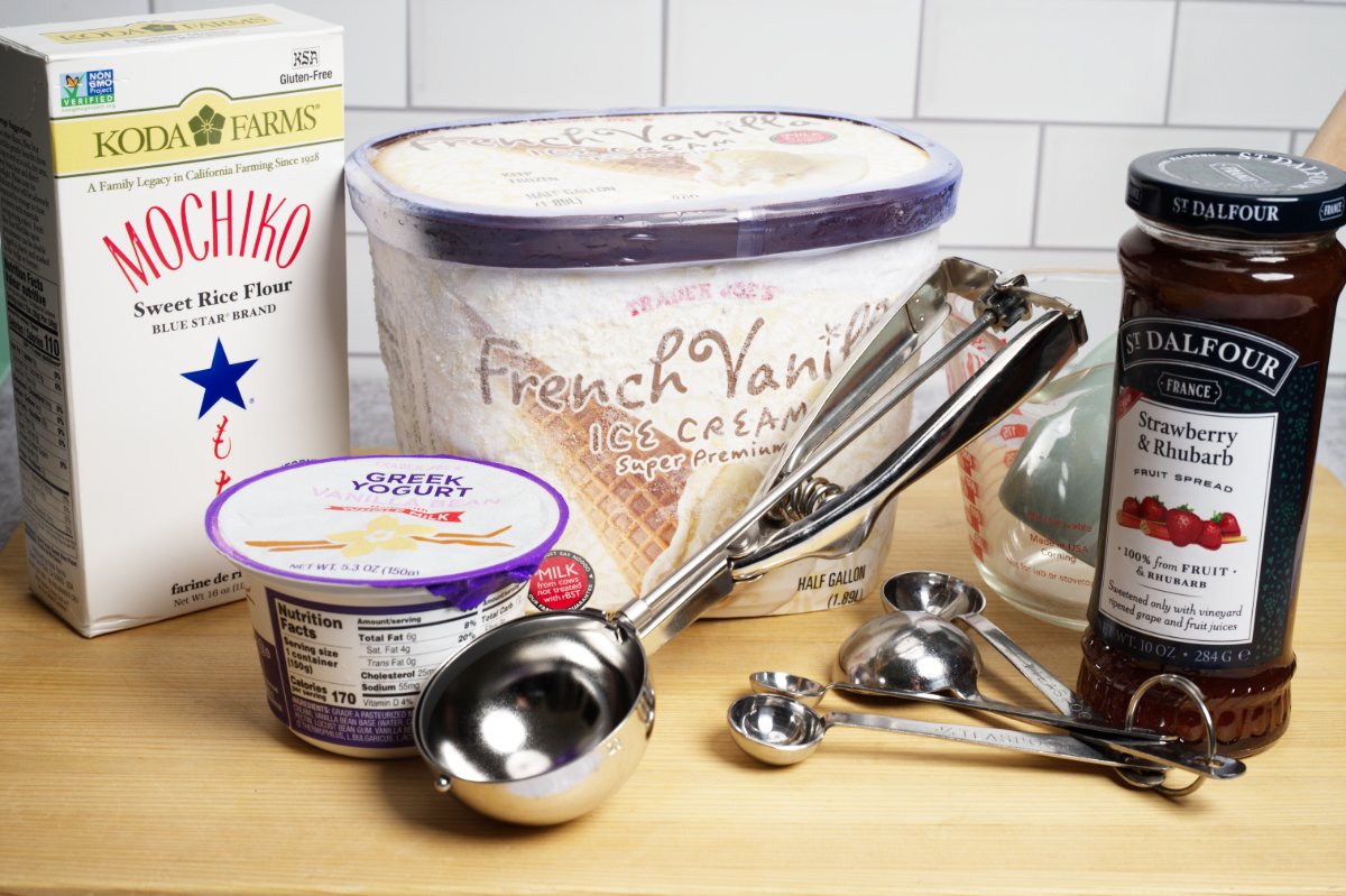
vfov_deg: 23.8
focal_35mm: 57
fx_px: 2130
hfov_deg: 35.1
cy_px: 448
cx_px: 673
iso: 100
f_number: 11
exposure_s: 1/100
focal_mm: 57
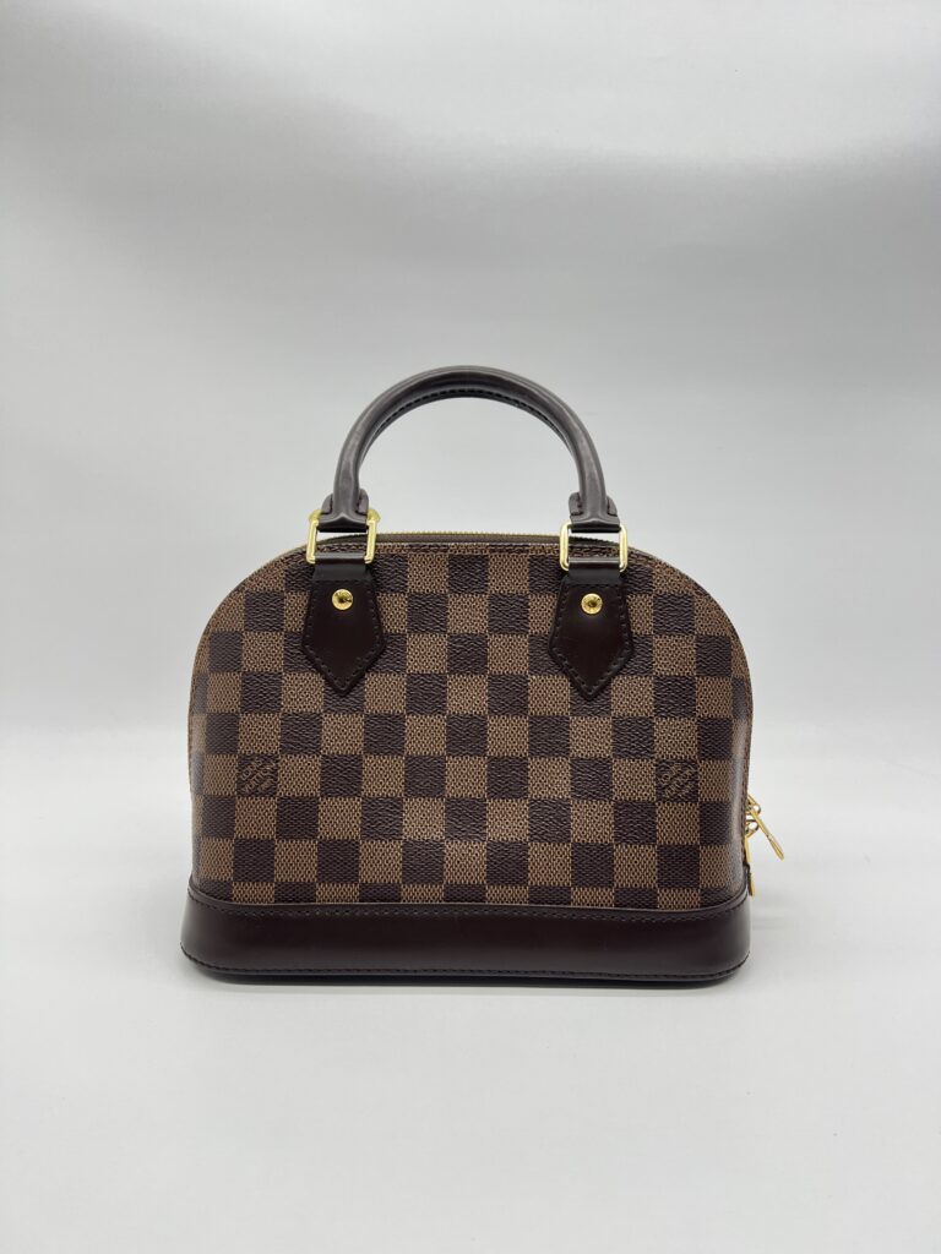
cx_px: 470
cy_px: 627
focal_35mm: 26
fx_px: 942
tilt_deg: -10.4
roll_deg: +0.6
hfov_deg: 53.1
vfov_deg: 67.3
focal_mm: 5.7
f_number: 1.5
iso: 32
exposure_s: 1/103
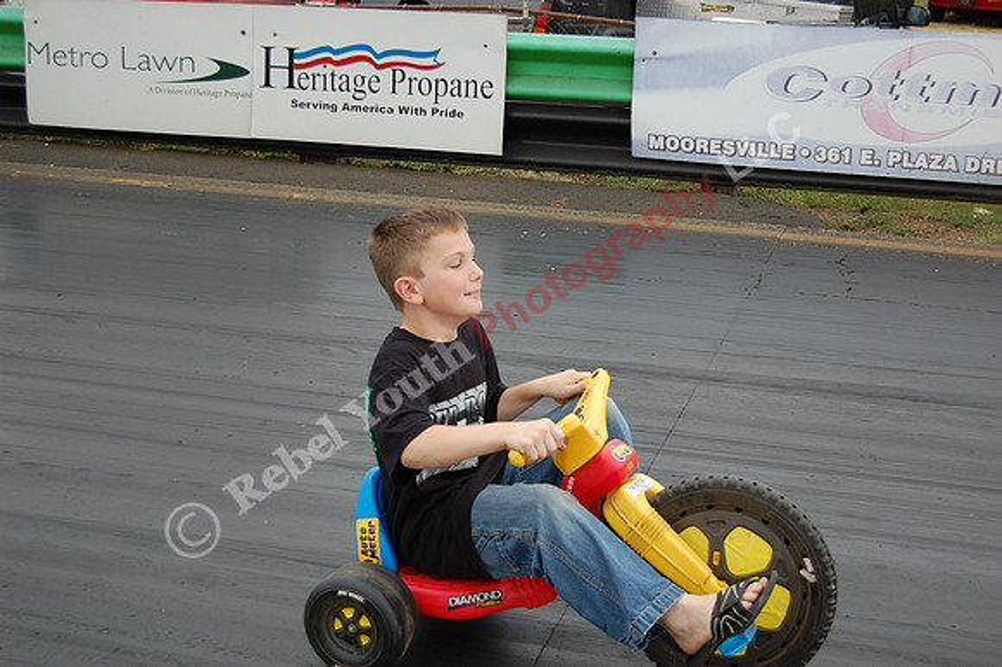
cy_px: 334
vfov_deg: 25.7
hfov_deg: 37.9
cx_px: 501
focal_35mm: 52
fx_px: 1460
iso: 360
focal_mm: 35
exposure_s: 1/1000
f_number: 4.8
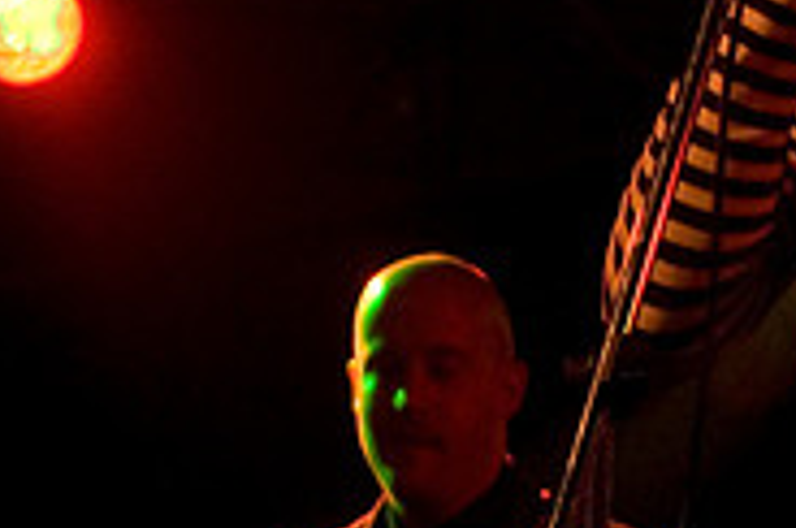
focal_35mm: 166
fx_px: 3655
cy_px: 147
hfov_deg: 12.4
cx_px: 415
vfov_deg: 8.3
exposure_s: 1/40
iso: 800
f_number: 2.8
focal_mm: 35
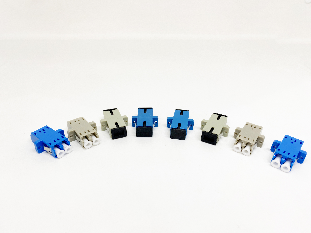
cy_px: 116
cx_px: 156
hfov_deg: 67.3
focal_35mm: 26
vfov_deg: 53.1
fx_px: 234
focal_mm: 4.25
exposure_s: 1/100
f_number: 1.8
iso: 50
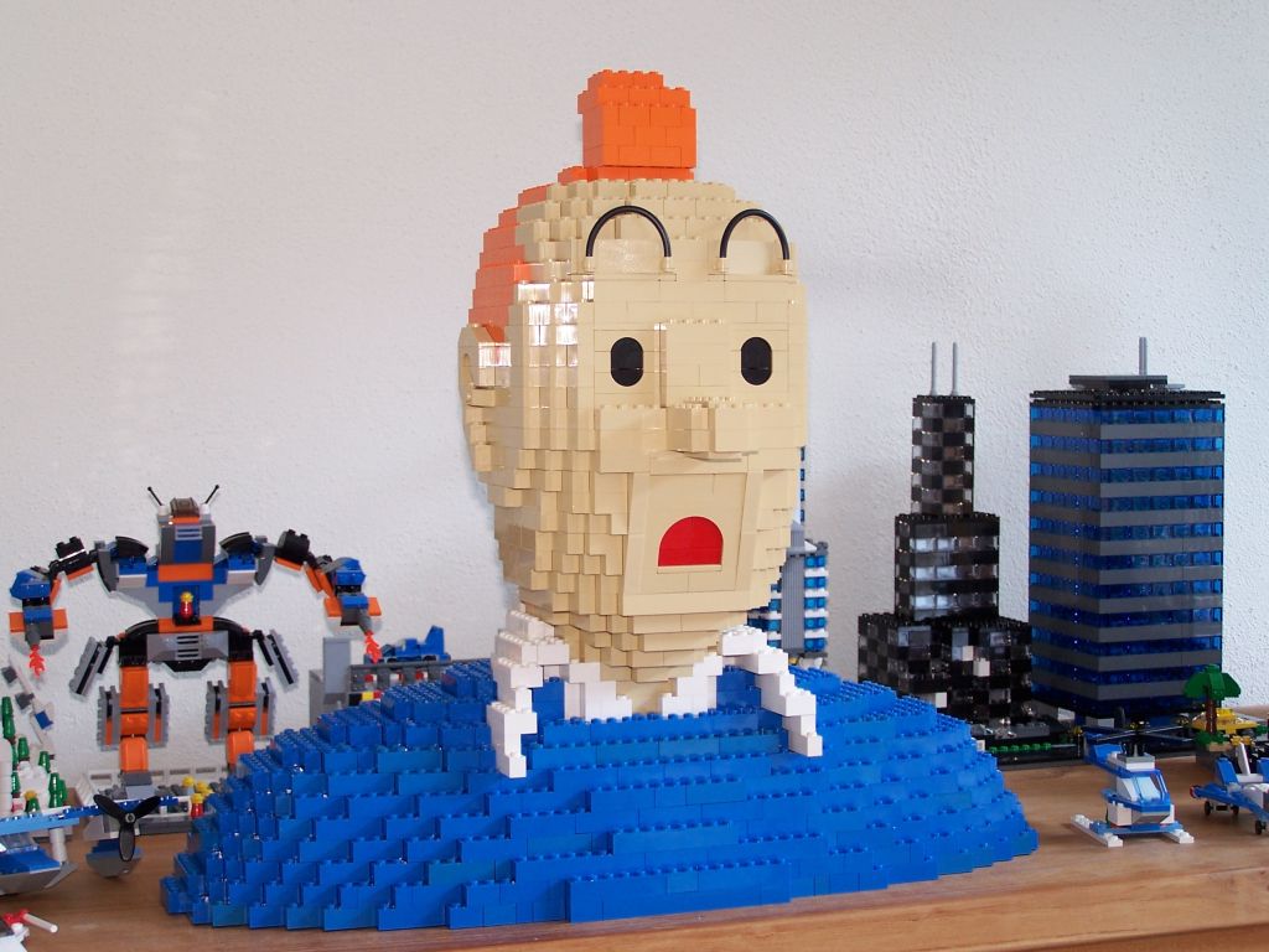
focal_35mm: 64
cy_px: 476
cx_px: 634
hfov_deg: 30.3
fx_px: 2346
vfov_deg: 22.9
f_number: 3.2
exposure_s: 1/2
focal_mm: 10.7
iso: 80
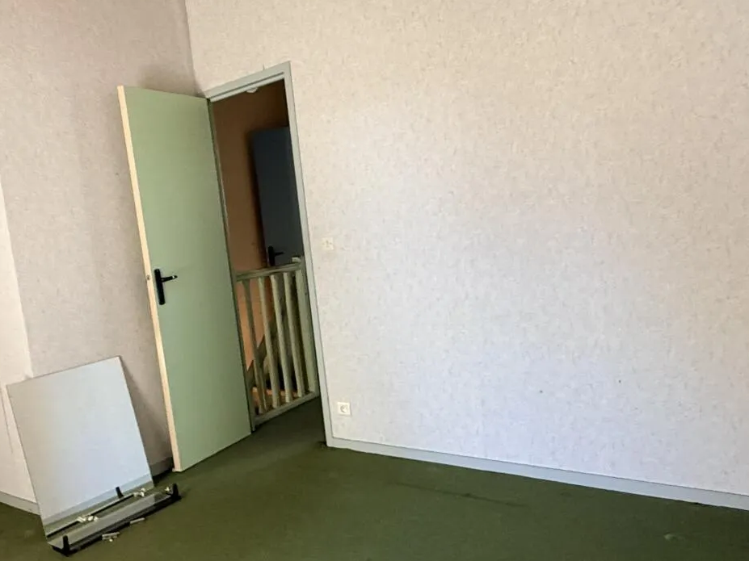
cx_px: 295
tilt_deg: -6.5
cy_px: 308
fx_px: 627
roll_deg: +7.3
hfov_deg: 61.1
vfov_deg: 48.1
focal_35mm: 29
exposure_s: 1/77
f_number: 2.2
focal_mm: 2.22
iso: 400
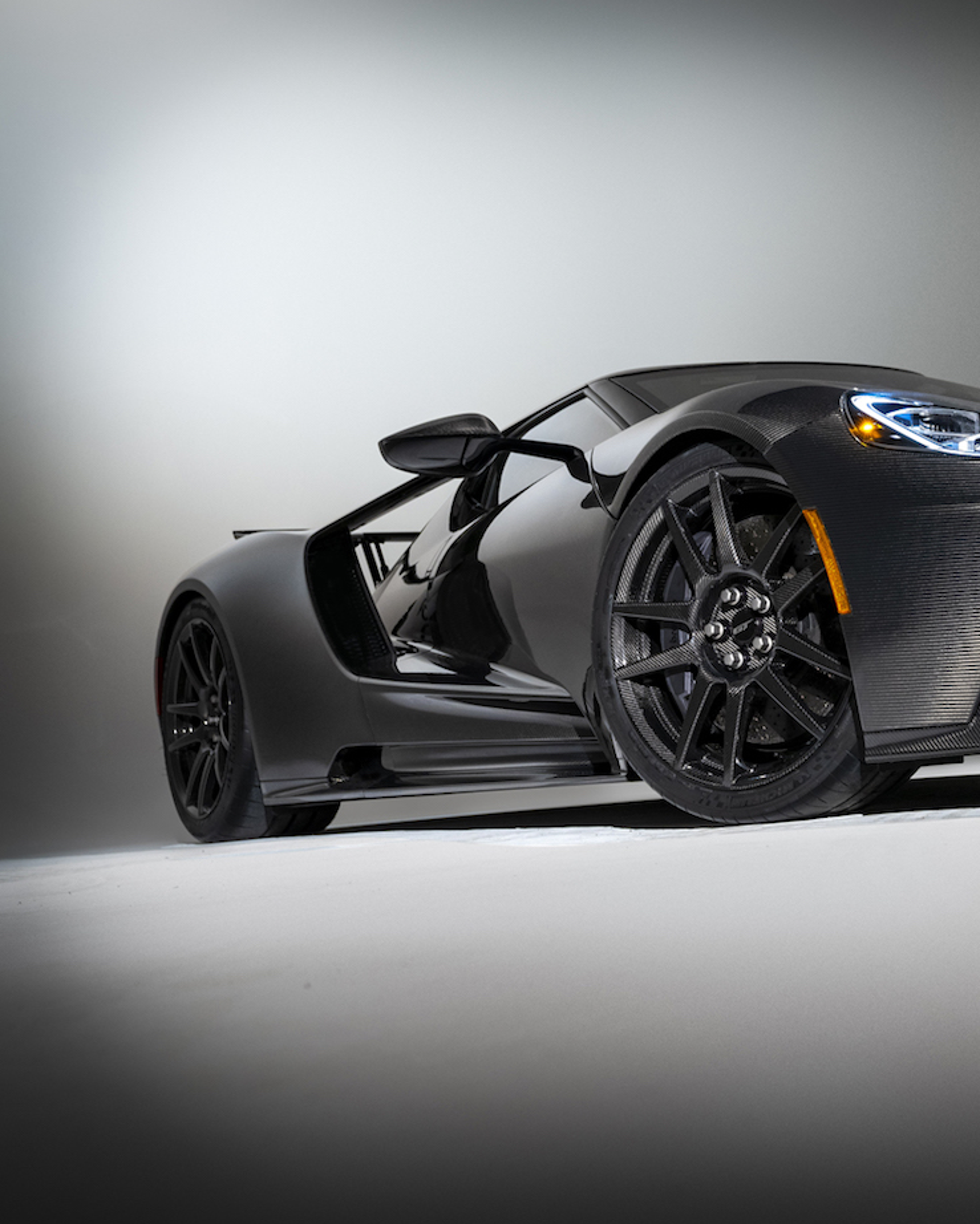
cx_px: 926
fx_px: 2066
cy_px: 613
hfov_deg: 25.6
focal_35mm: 57
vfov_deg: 33.0
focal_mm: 40
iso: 400
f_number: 5.6
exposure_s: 1/40
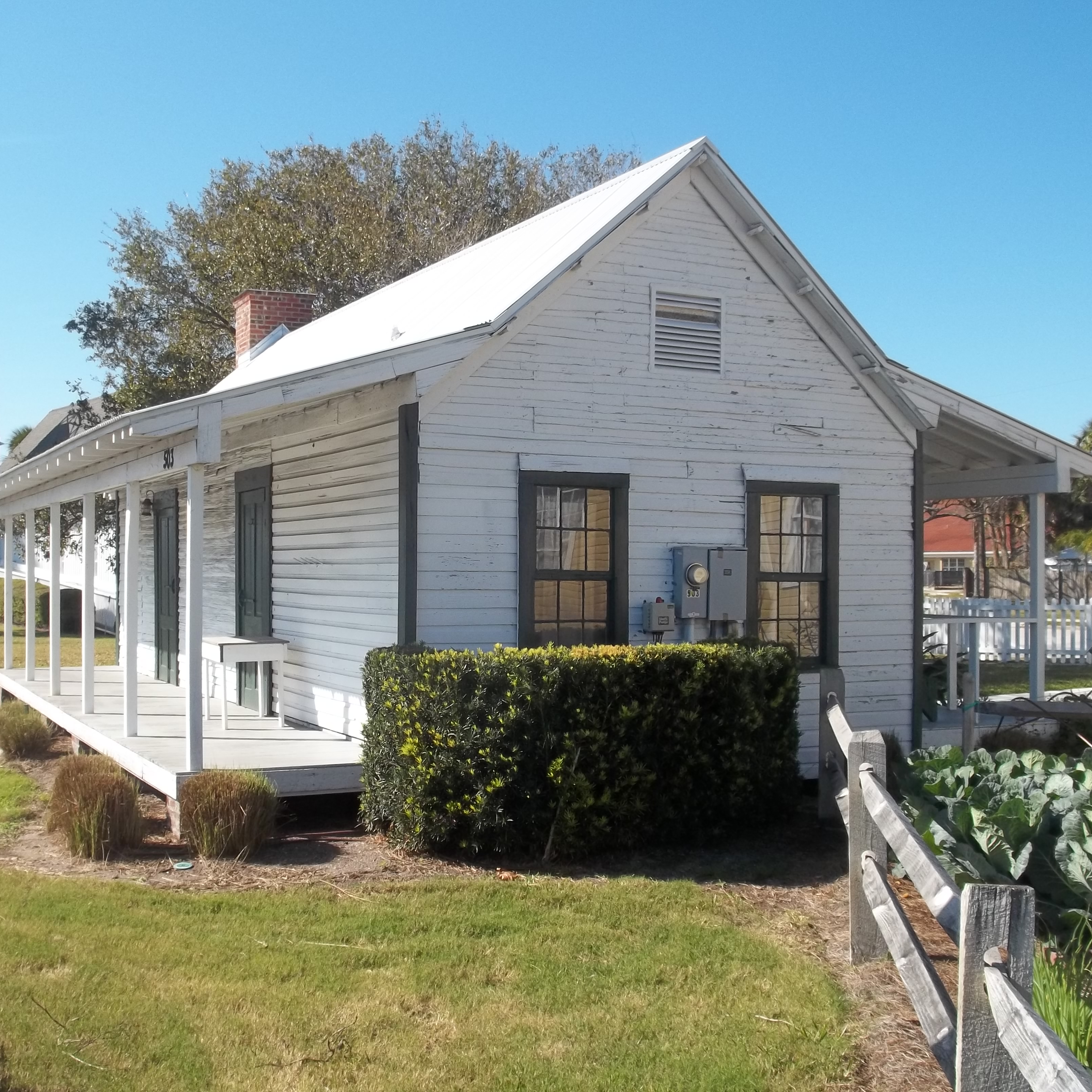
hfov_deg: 42.8
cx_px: 495
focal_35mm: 39
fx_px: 1392
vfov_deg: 42.8
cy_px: 547
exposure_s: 1/125
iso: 64
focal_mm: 5.9
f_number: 8
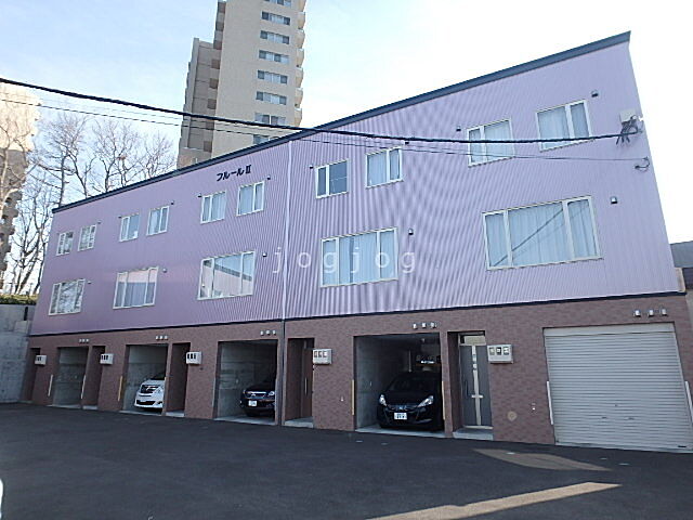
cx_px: 346
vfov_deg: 63.4
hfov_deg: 79.0
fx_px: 420
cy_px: 260
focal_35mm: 21
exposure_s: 1/400
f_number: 3.5
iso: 125
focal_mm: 3.7
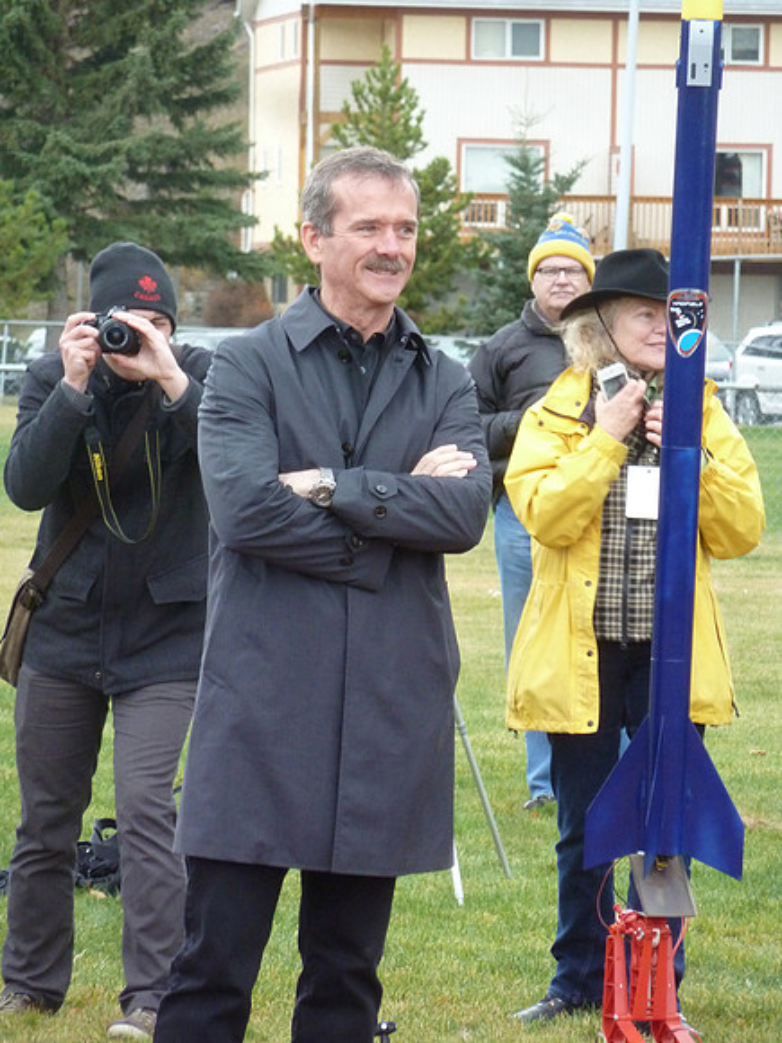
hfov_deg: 5.0
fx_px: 9036
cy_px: 522
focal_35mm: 300
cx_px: 391
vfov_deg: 6.6
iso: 400
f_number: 4.9
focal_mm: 49.2
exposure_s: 1/60
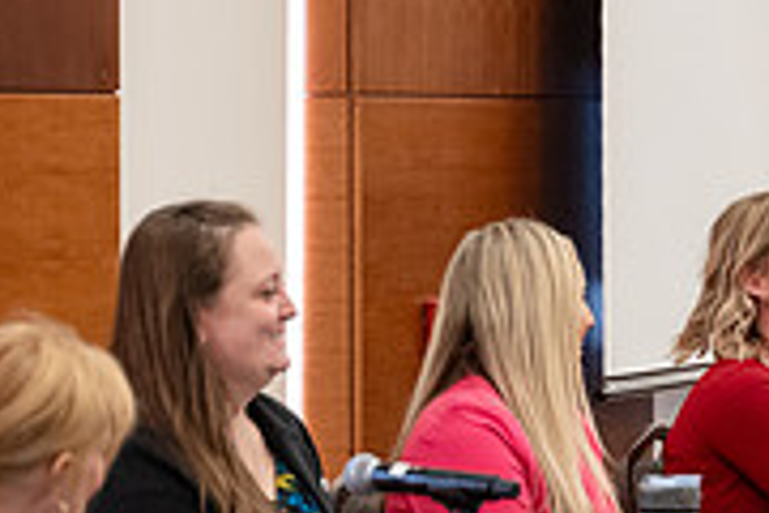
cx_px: 816
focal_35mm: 242
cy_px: 383
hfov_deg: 8.4
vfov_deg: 5.7
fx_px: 5169
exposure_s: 1/250
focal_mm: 75
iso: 3200
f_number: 2.8
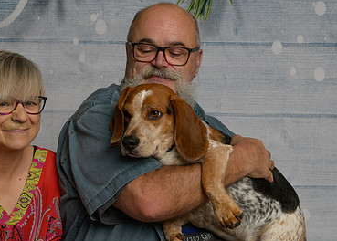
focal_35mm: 103
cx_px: 130
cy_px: 147
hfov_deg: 19.4
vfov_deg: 13.9
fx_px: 986
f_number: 10
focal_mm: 58
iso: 400
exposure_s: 1/125
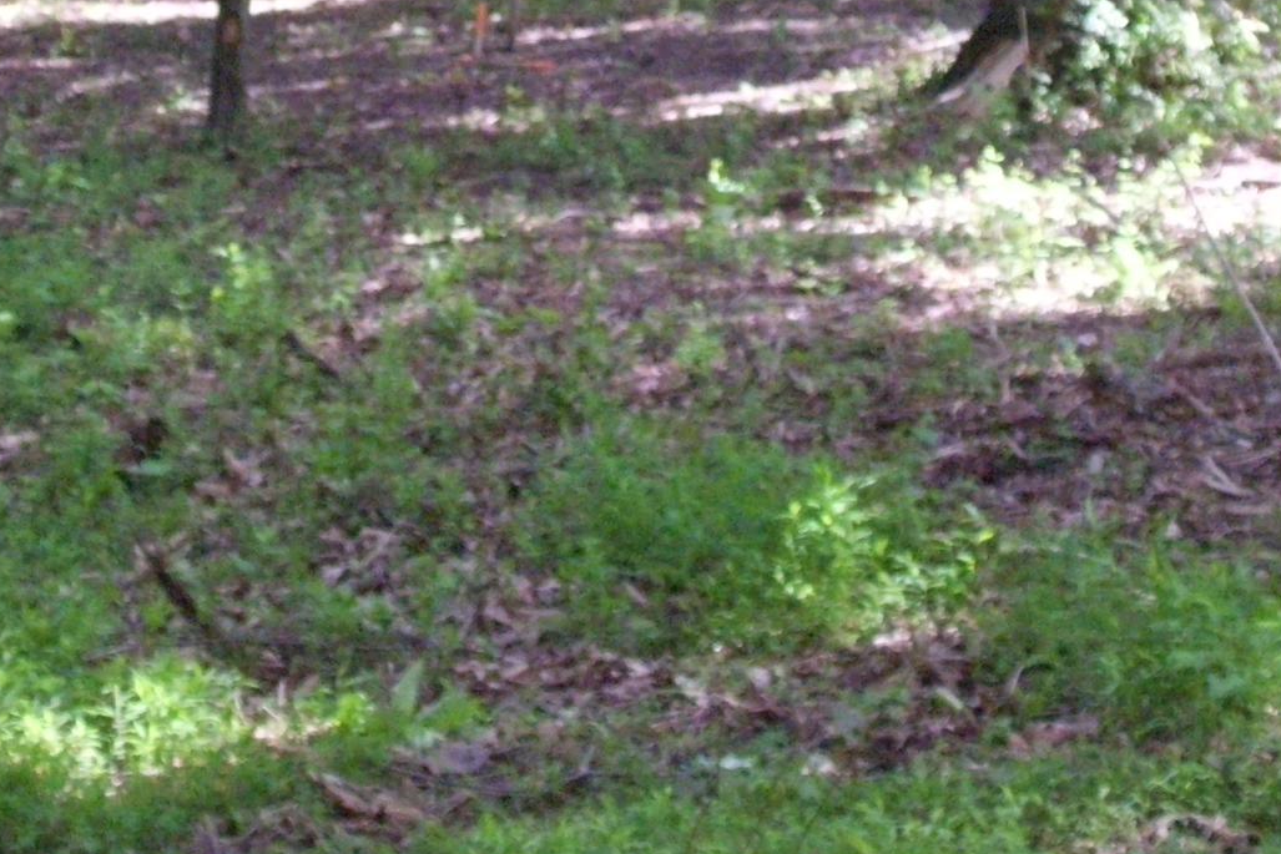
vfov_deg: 7.6
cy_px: 89
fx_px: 6405
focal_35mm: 180
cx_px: 574
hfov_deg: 11.4
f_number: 4.3
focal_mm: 14.3
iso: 800
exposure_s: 1/400
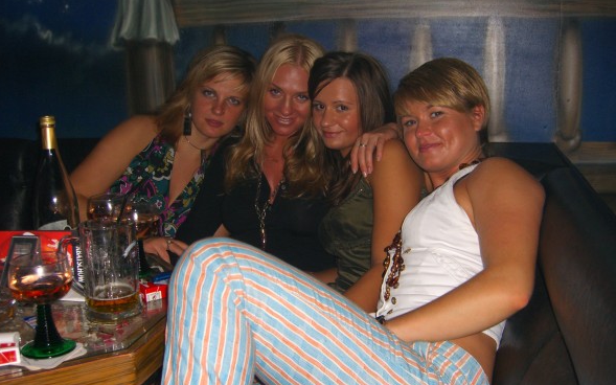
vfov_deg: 31.2
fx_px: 688
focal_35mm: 41
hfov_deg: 48.2
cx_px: 311
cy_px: 231
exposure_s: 1/60
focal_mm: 7.9
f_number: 2.8
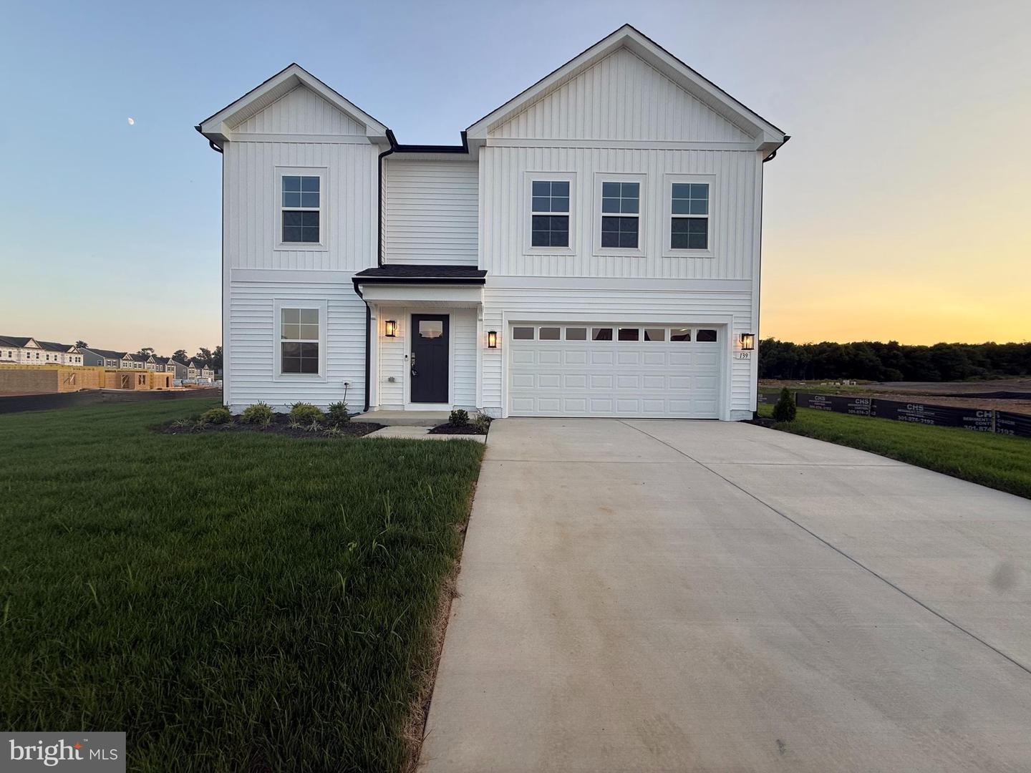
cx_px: 516
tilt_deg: -0.7
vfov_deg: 85.7
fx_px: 417
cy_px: 386
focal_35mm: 14
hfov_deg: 102.1
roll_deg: -0.8
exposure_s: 1/163
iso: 50
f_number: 2.2
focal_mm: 2.22
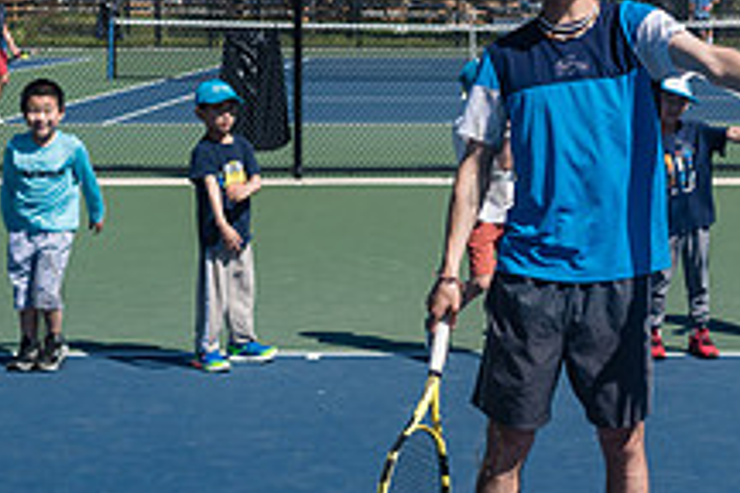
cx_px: 486
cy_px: 146
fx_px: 2014
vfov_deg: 13.9
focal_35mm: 98
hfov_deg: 20.8
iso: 200
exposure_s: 1/2500
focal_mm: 35
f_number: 4
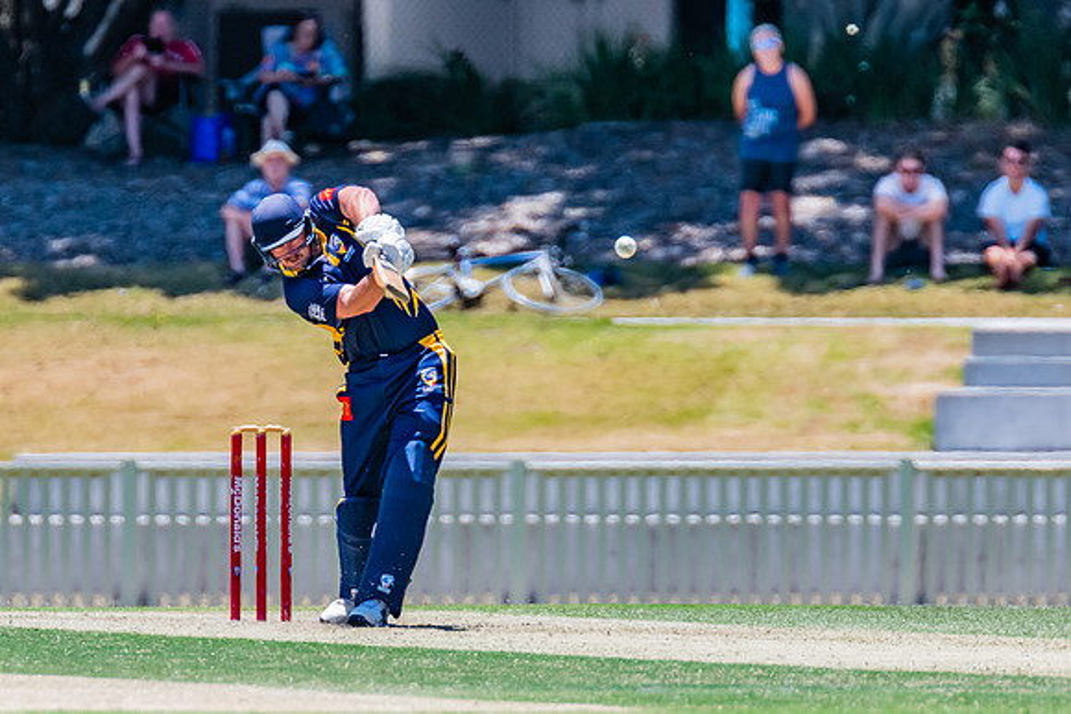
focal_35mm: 916
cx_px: 414
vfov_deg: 1.5
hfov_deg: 2.3
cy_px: 421
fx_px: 27264
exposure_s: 1/2000
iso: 640
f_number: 6.3
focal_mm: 550
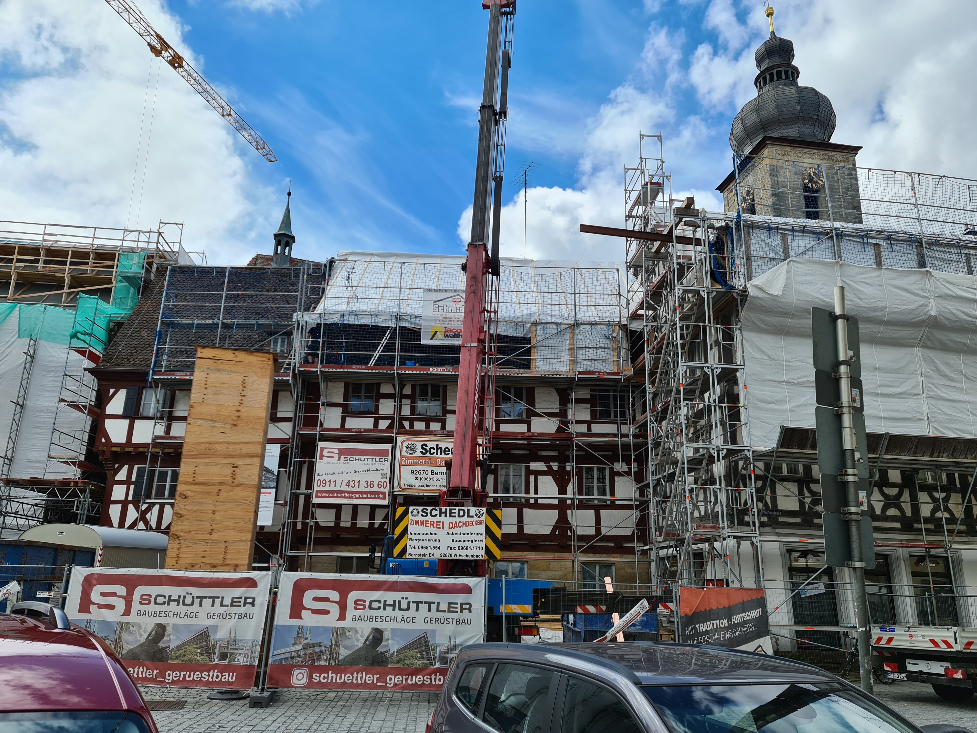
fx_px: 706
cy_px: 366
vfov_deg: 54.9
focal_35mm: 25
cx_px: 488
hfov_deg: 69.4
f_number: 1.8
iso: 50
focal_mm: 7
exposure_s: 1/1220
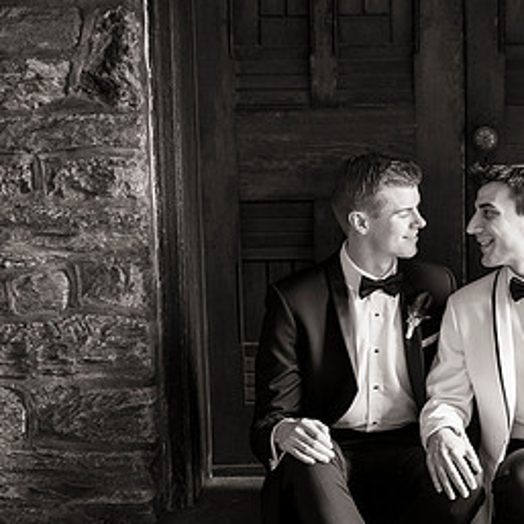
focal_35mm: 96
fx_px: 1644
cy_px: 387
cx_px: 465
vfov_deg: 18.0
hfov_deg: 17.8
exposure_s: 1/200
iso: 800
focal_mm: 50
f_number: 2.2
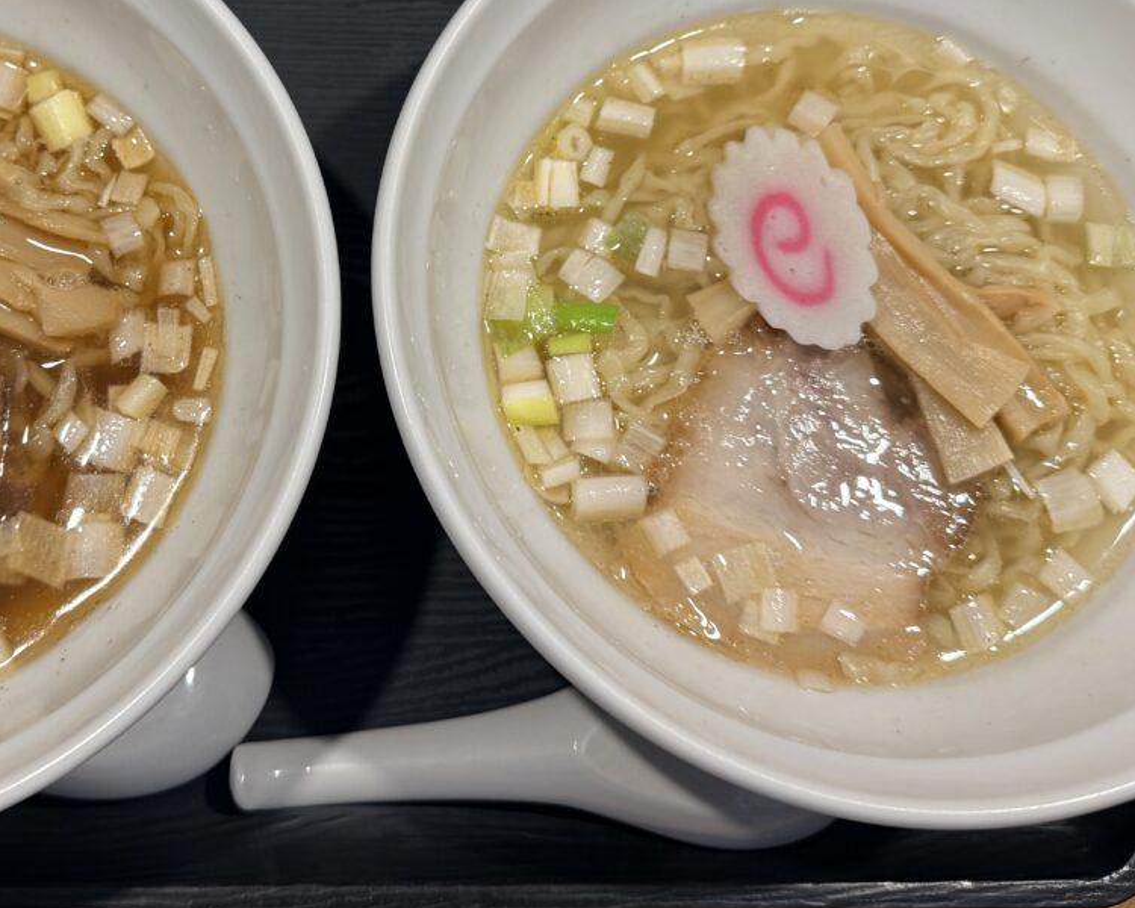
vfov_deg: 36.7
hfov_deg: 44.8
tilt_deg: -72.4
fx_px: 1344
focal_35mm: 40
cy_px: 260
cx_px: 337
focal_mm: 6.76
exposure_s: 1/100
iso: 160
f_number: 1.78
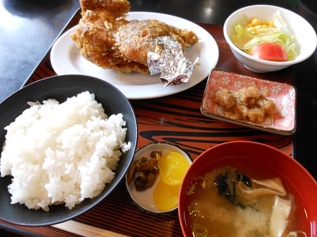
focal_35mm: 28
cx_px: 158
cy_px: 118
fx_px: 256
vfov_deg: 49.7
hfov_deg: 63.5
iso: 400
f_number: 3.7
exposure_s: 1/40
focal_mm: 5
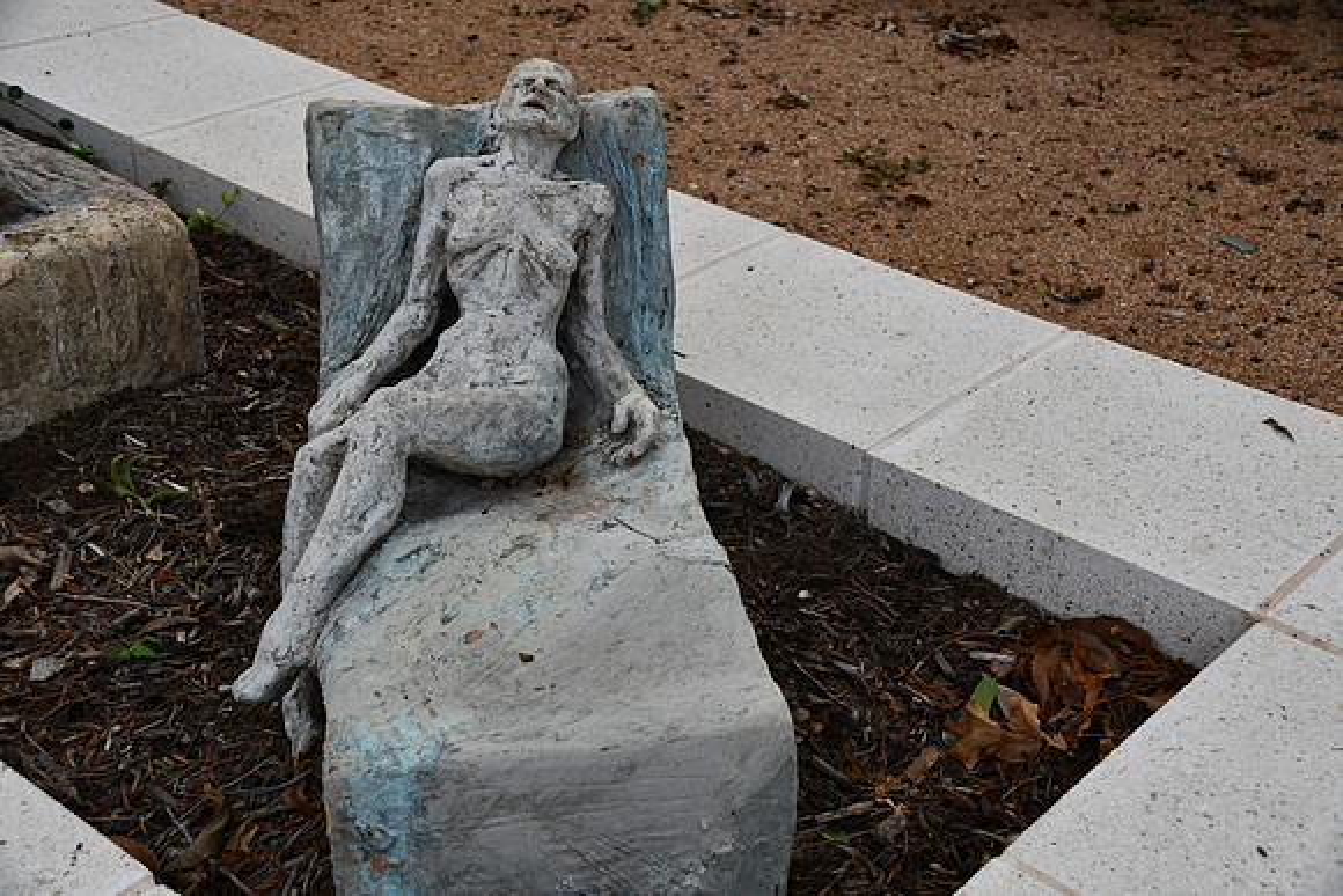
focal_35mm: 48
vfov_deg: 28.1
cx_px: 672
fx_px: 1791
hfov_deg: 41.1
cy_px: 448
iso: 200
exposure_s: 1/250
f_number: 8
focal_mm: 32
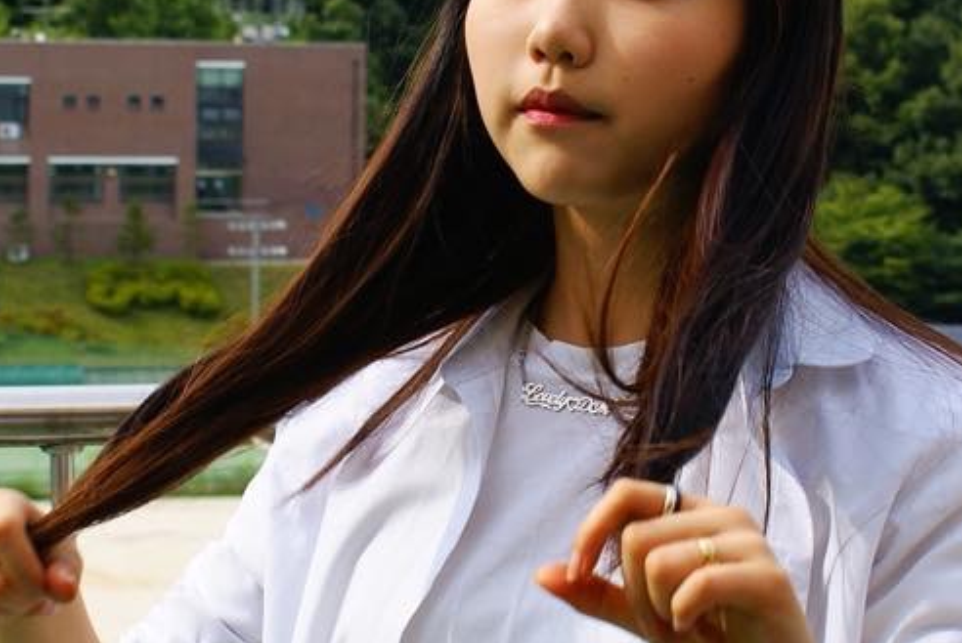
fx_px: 3129
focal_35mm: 117
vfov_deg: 11.7
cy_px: 233
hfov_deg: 17.5
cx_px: 555
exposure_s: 1/320
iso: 100
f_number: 5.6
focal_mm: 30
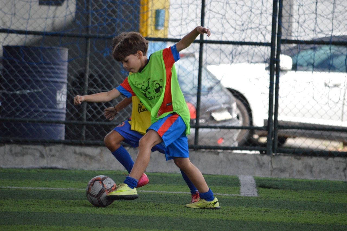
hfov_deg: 6.2
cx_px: 174
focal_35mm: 330
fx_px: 3178
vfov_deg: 4.2
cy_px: 116
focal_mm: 220
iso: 1600
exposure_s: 1/2500
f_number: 5.3
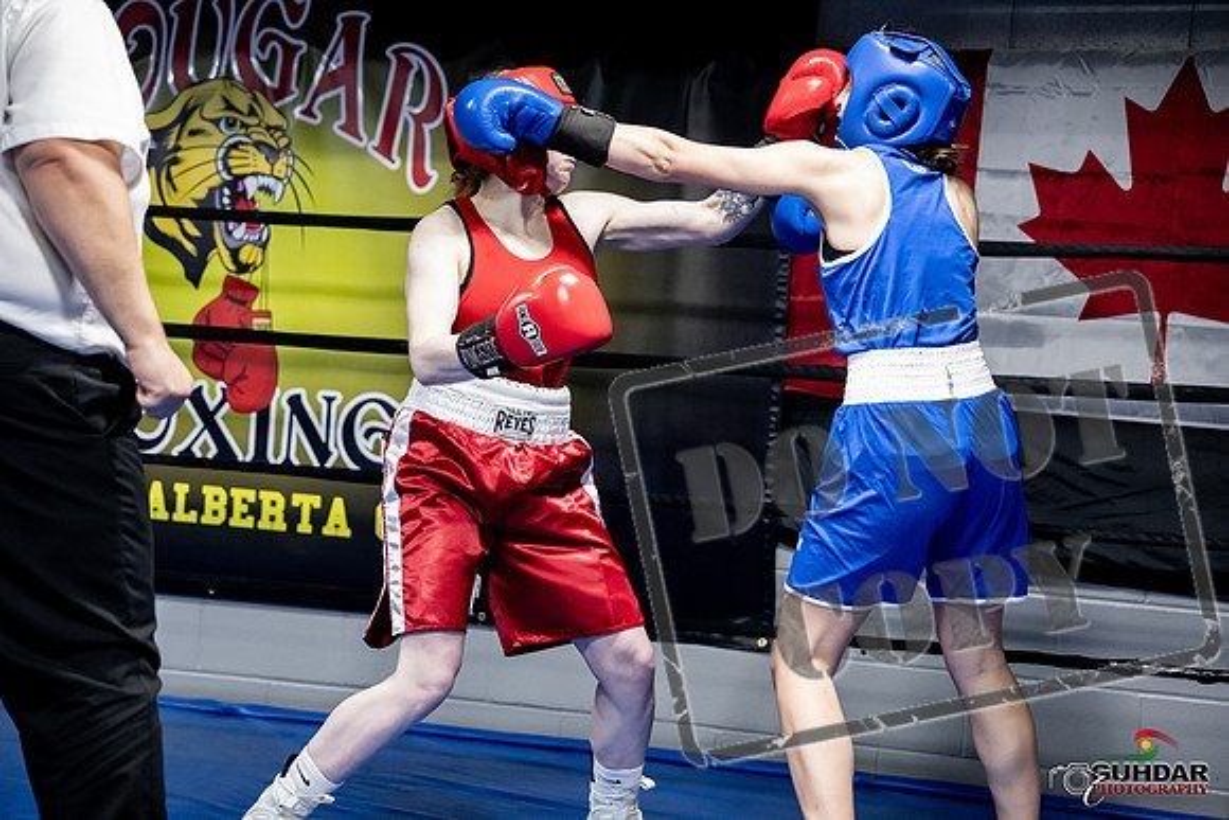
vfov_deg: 19.5
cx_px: 614
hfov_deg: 28.8
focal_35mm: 70
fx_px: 2390
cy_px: 410
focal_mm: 70
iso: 8000
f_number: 2.8
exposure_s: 1/1000
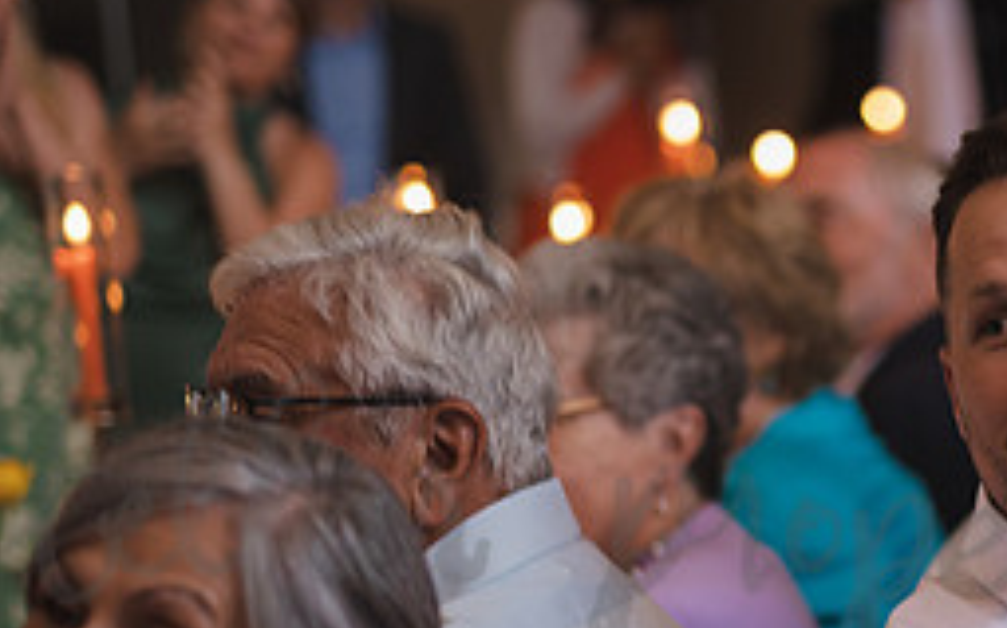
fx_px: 3181
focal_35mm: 116
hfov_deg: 17.7
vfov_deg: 11.2
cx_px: 952
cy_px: 513
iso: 1000
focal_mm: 50
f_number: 1.4
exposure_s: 1/160
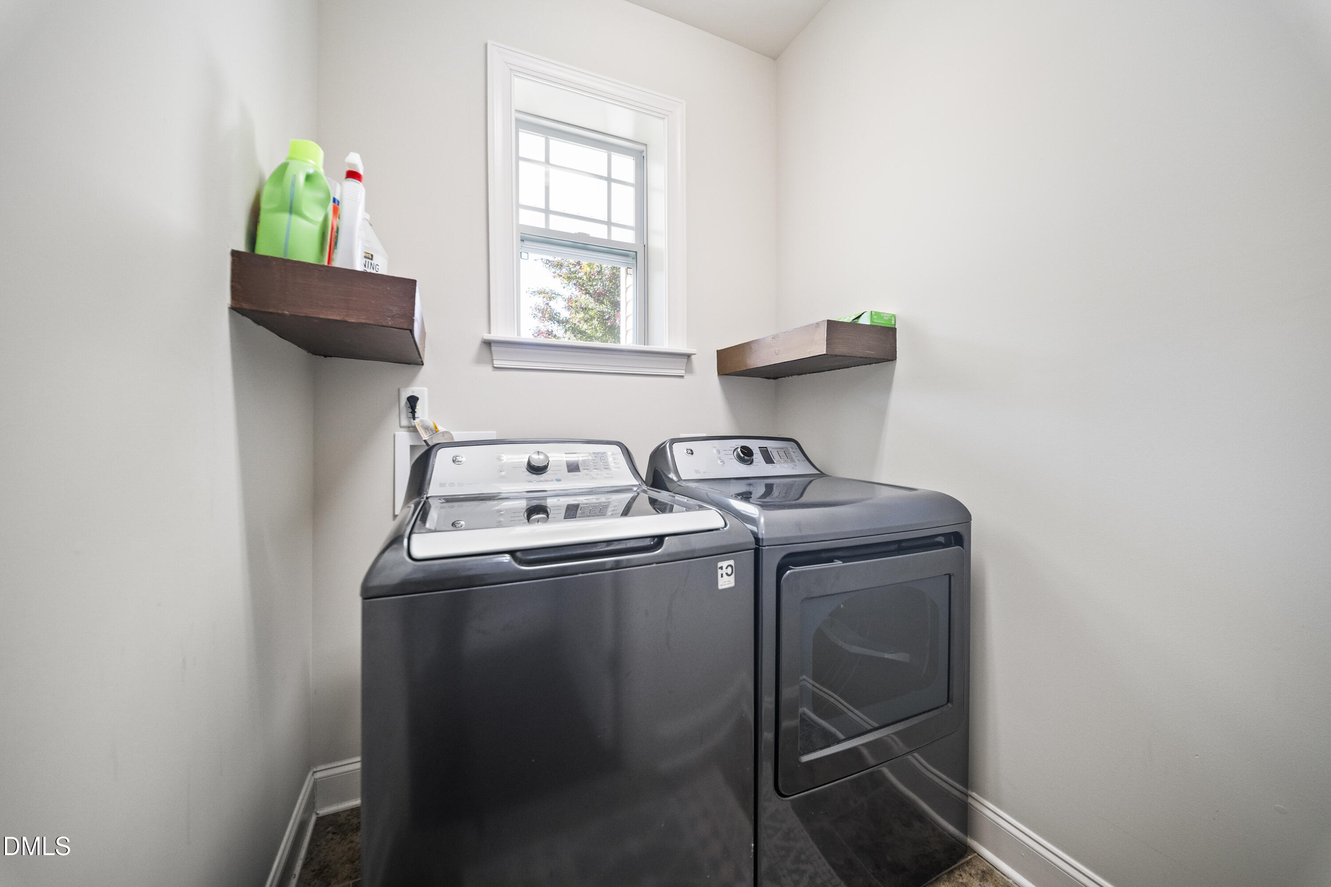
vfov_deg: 90.0
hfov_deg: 112.6
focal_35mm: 12
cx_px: 666
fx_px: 444
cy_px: 444
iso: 1000
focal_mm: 12
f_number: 3.5
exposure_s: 1/15
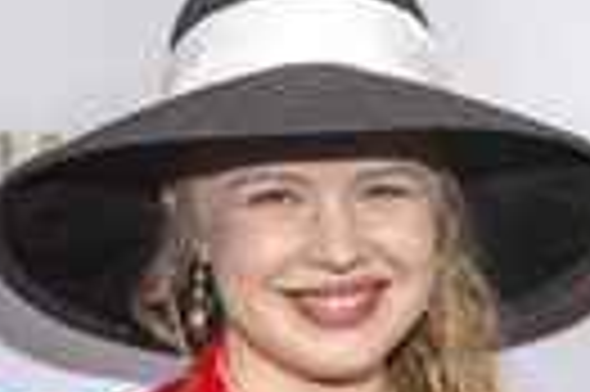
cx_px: 867
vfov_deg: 10.9
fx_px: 2030
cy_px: 446
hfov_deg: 15.4
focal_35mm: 124
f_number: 6.3
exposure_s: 1/200
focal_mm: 36
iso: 640
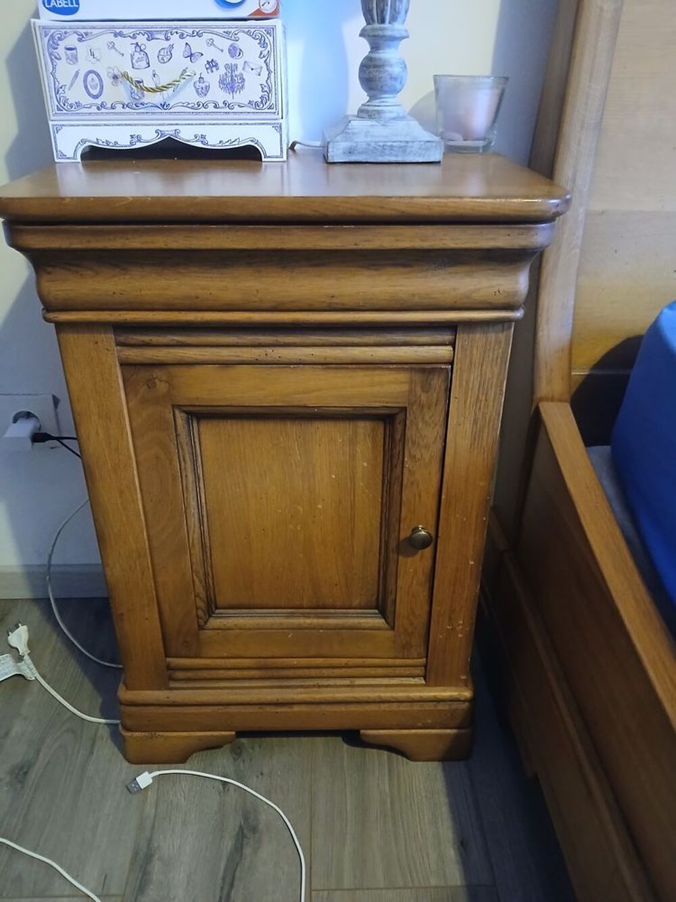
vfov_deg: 67.3
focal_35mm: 26
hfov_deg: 53.1
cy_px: 451
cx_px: 338
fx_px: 677
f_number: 1.8
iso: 640
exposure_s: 1/20
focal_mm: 3.98
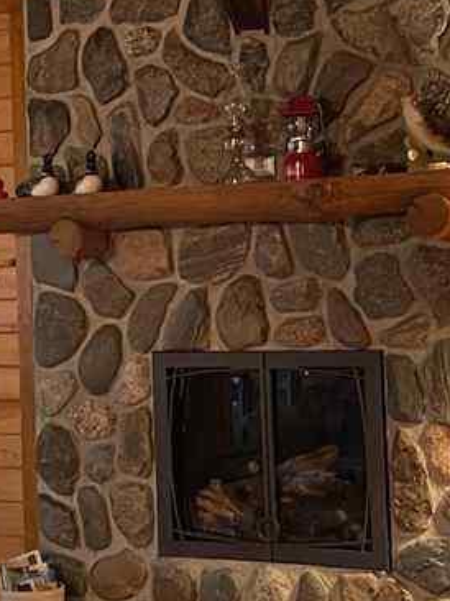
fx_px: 1579
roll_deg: +1.4
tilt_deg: -0.2
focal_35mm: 91
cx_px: 59
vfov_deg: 21.5
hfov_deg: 16.0
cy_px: 274
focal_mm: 4.25
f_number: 1.8
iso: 500
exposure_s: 1/30
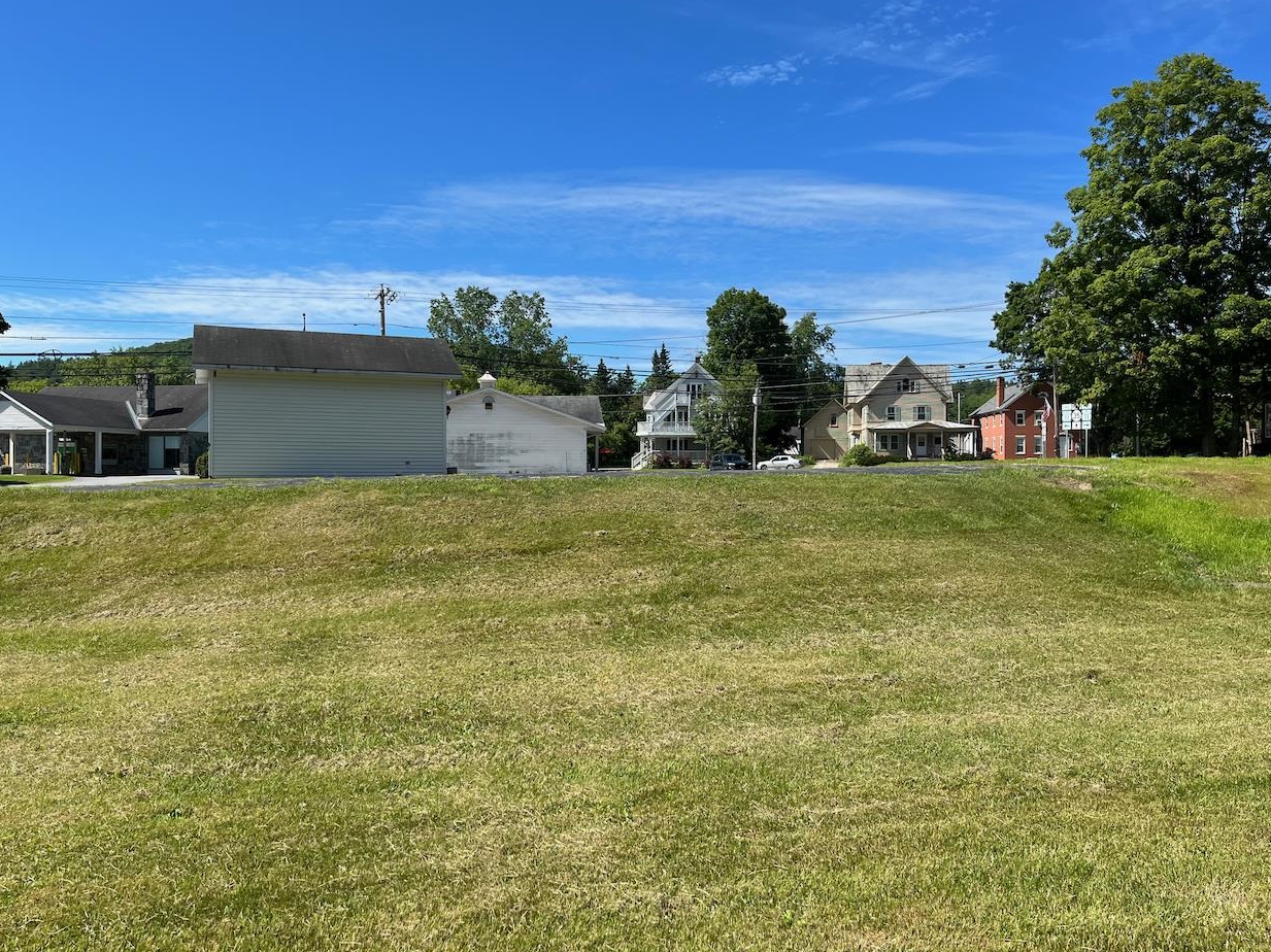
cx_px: 646
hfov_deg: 65.3
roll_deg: -0.3
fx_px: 991
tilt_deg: +0.2
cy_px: 464
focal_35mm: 27
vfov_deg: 51.3
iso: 50
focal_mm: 5.1
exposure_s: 1/2967
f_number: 1.6
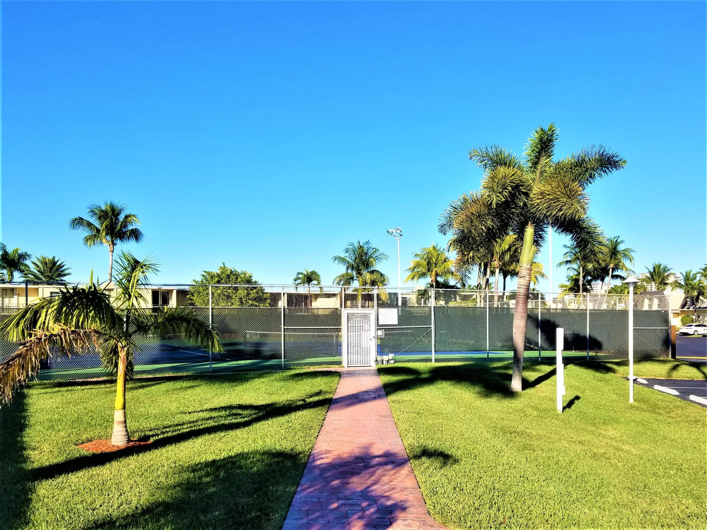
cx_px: 354
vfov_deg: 53.1
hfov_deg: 67.3
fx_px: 531
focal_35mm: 26
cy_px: 265
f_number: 1.7
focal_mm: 4.2
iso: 50
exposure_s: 1/2776
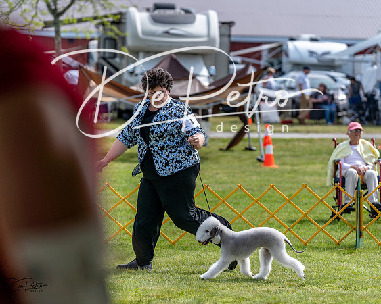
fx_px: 1757
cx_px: 190
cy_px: 158
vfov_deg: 9.9
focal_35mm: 156
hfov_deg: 12.4
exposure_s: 1/1000
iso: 125
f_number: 3.5
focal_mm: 133
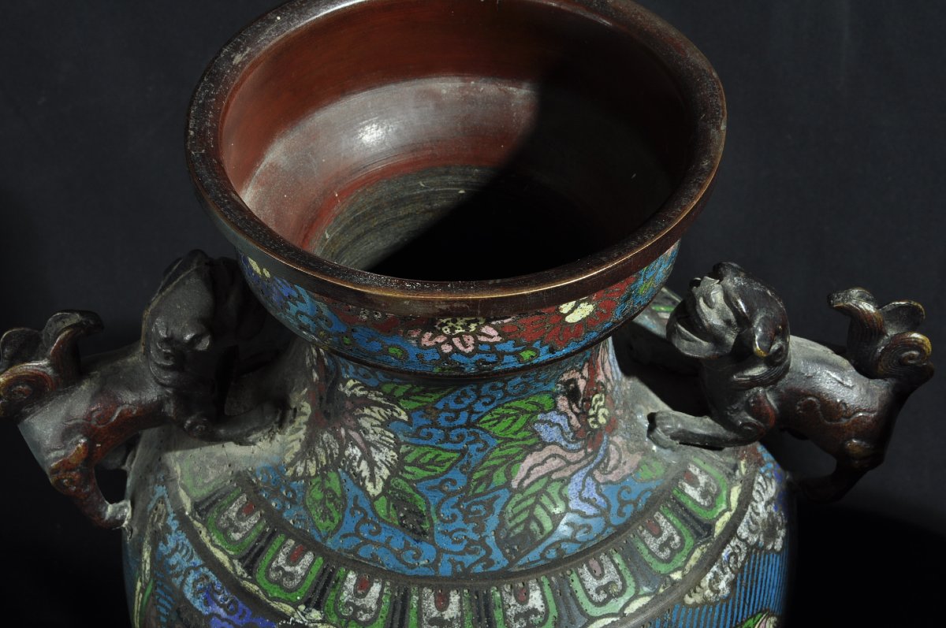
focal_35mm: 72
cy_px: 314
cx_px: 473
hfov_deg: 28.1
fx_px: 1890
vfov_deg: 18.9
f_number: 20
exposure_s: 1/200
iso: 200
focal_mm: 48
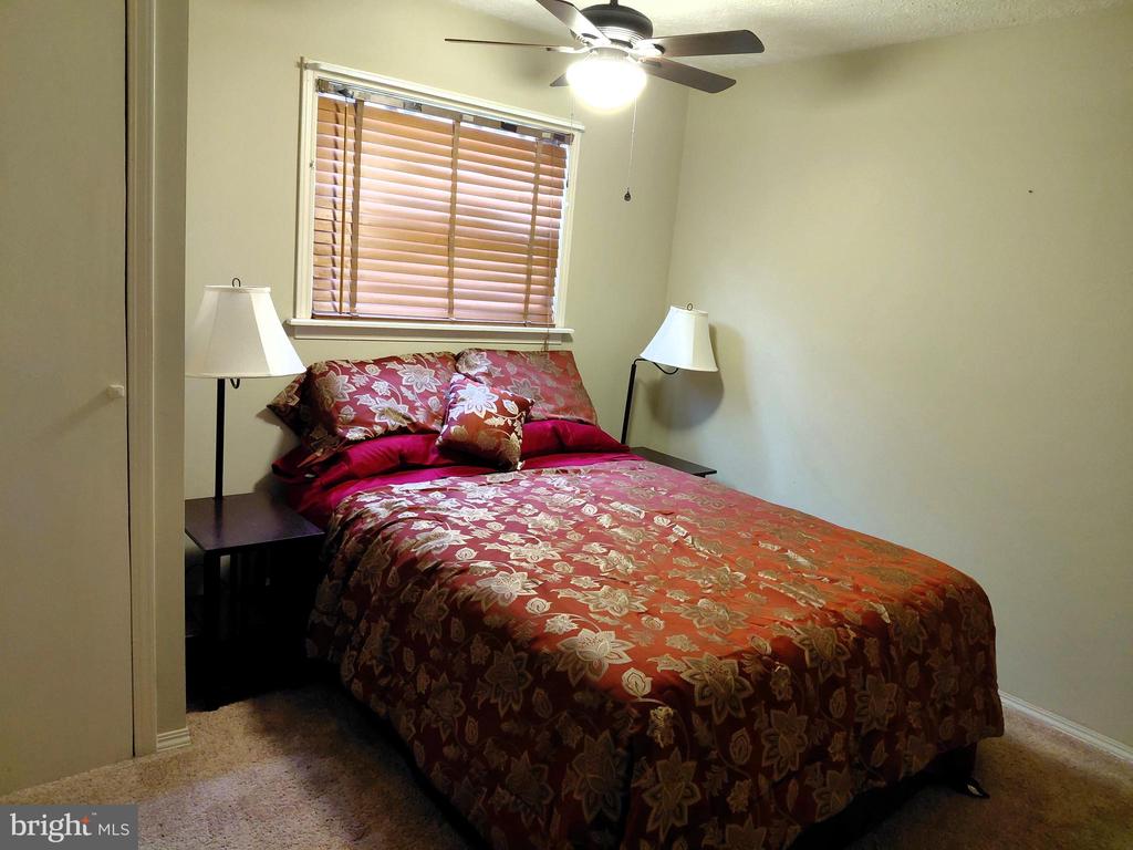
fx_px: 818
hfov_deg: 69.4
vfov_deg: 54.9
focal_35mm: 25
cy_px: 425
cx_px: 566
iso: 320
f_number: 1.8
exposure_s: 1/24
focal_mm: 4.69
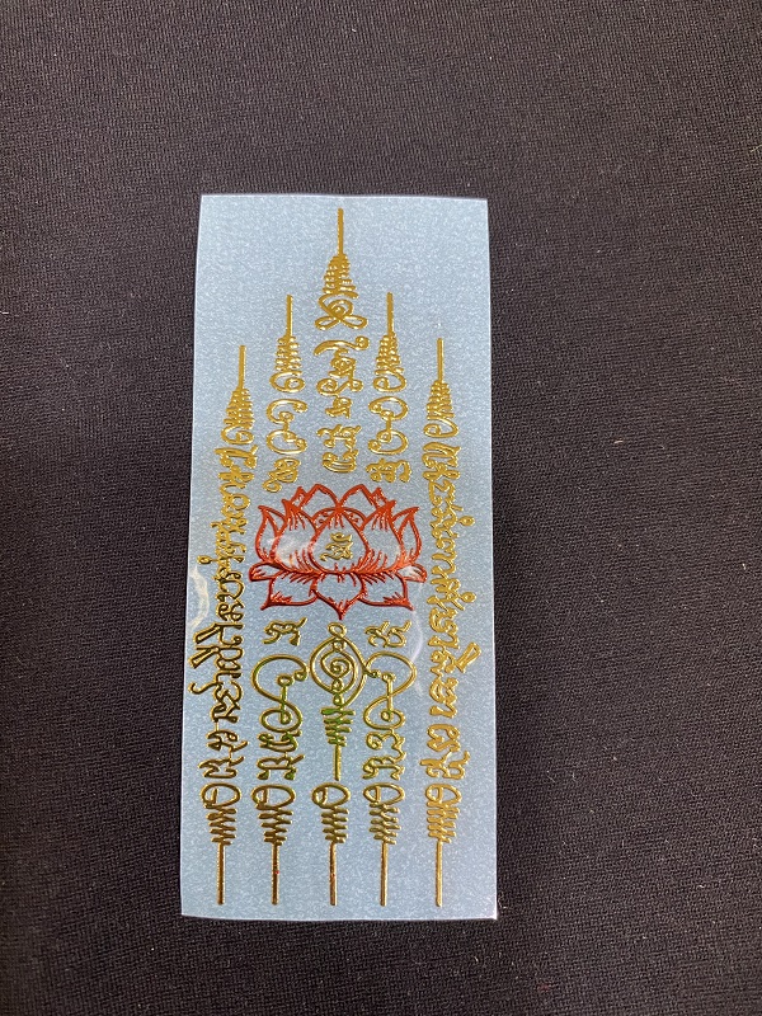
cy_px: 508
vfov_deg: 67.3
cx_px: 381
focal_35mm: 26
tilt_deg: -82.9
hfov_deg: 53.1
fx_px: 763
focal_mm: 4.25
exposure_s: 1/50
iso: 250
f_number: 1.8
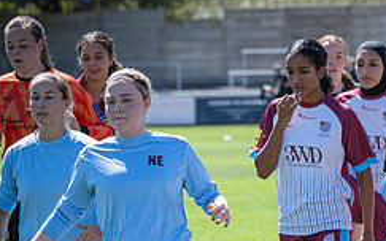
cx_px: 473
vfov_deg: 4.3
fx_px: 3178
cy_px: 290
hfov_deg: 6.9
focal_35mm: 302
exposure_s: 1/1000
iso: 200
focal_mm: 105
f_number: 4
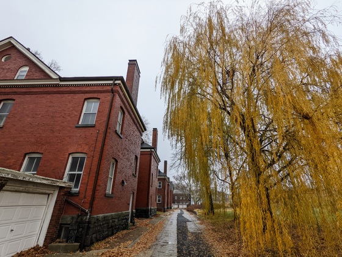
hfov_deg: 94.5
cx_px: 171
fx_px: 158
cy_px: 128
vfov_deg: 78.1
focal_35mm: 16
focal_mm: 2.22
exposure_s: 1/151
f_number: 2.2
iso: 36
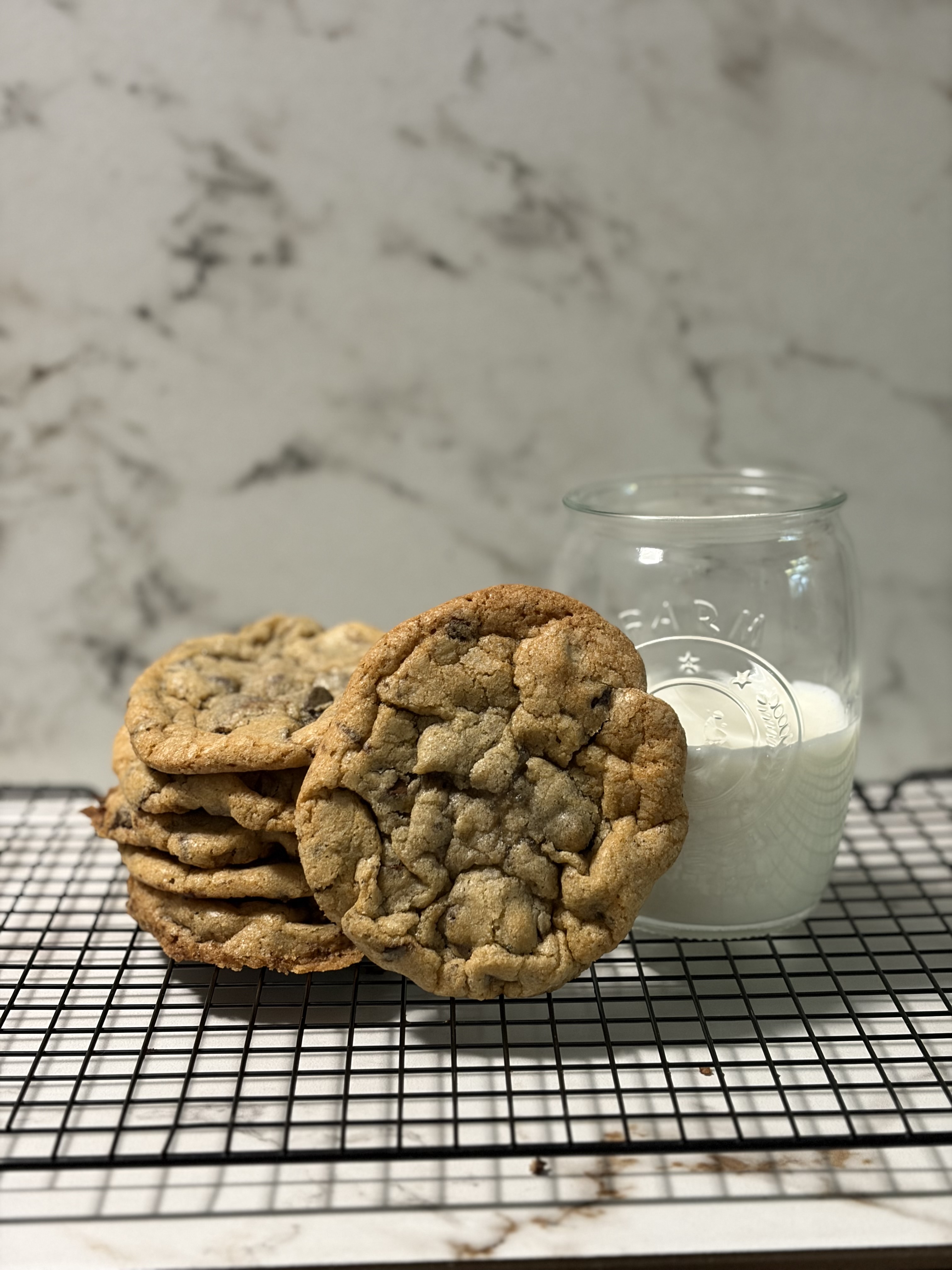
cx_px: 476
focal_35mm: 52
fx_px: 1907
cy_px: 635
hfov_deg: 28.0
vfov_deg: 36.8
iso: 250
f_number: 1.6
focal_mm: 5.96
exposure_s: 1/40
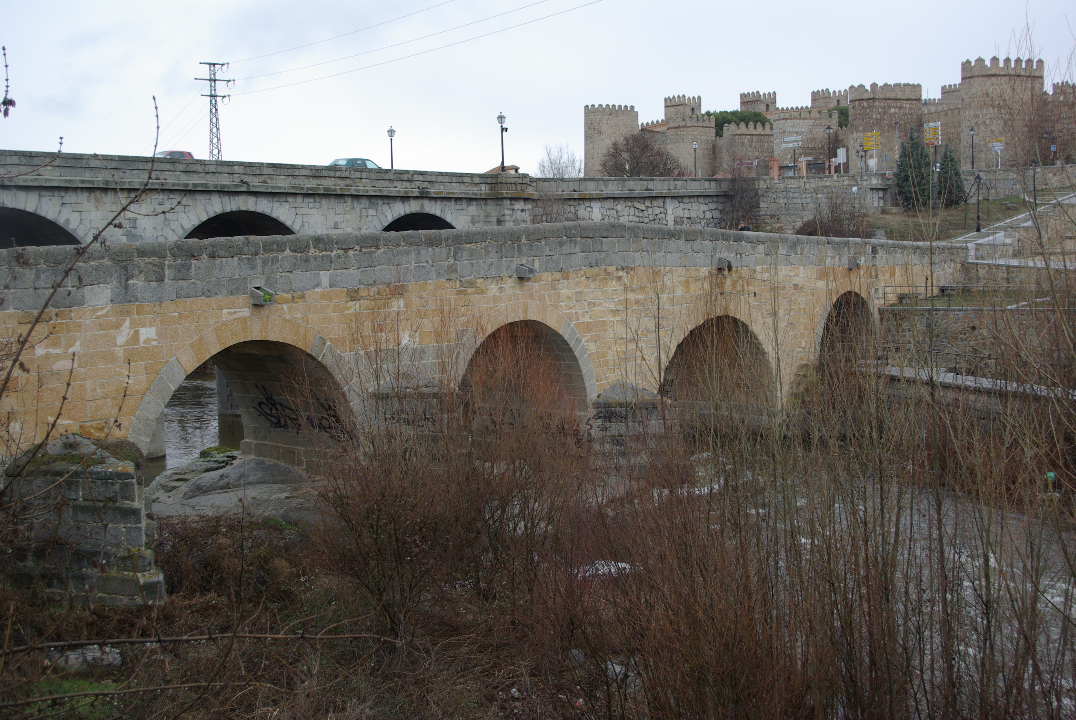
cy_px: 360
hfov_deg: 49.1
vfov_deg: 34.0
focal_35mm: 39
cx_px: 538
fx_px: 1178
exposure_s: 1/90
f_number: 5.6
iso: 100
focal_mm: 26.25
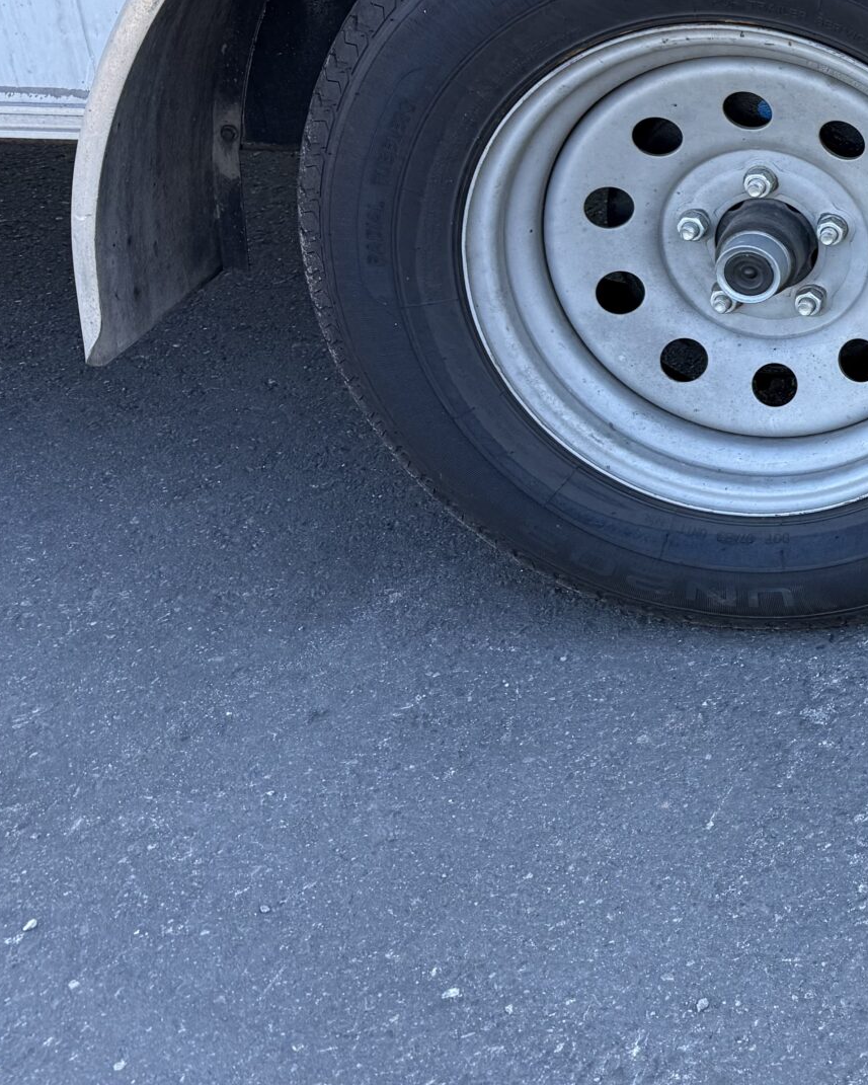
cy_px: 275
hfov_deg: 22.5
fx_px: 1798
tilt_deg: -24.7
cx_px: 1284
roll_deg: -1.4
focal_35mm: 56
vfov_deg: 32.9
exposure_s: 1/539
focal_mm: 6.76
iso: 80
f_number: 1.78
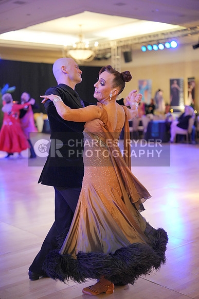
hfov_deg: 27.0
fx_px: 414
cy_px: 150
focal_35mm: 50
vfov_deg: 39.6
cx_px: 100
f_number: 2
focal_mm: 50
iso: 6400
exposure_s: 1/500
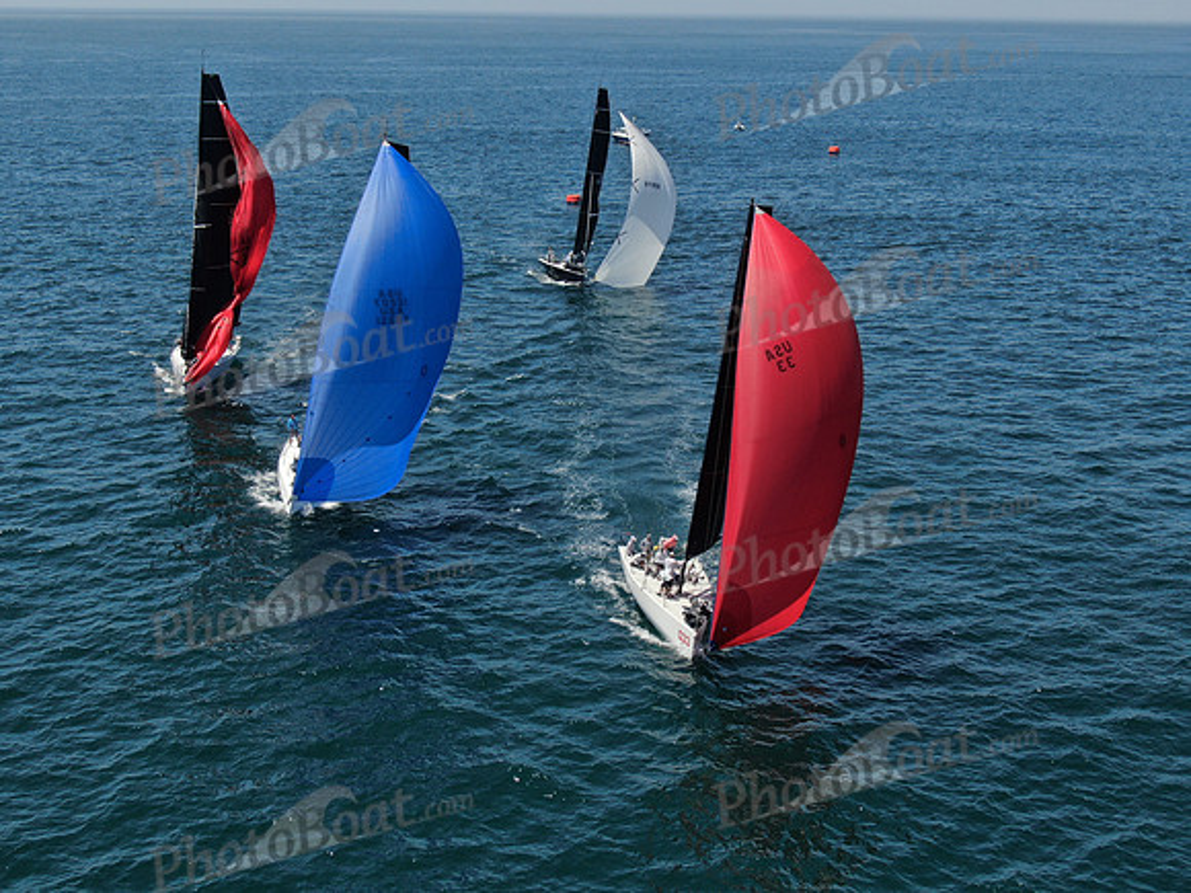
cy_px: 446
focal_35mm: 48
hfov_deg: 39.7
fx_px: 1651
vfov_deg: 30.3
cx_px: 596
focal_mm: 8.6
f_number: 3.8
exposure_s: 1/1000
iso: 100
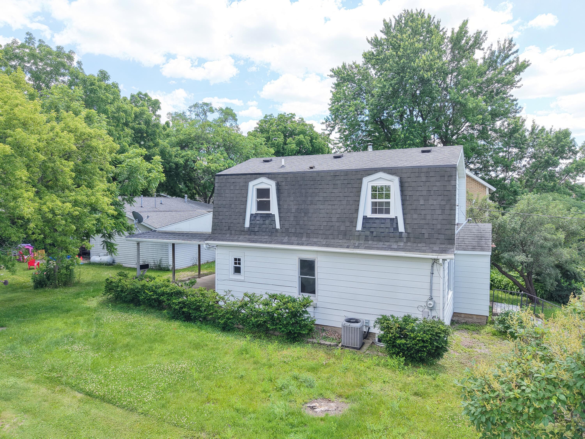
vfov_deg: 56.8
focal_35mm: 24
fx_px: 406
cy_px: 220
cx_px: 292
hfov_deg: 71.6
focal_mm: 8.67
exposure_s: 1/1000
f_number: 1.8
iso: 400
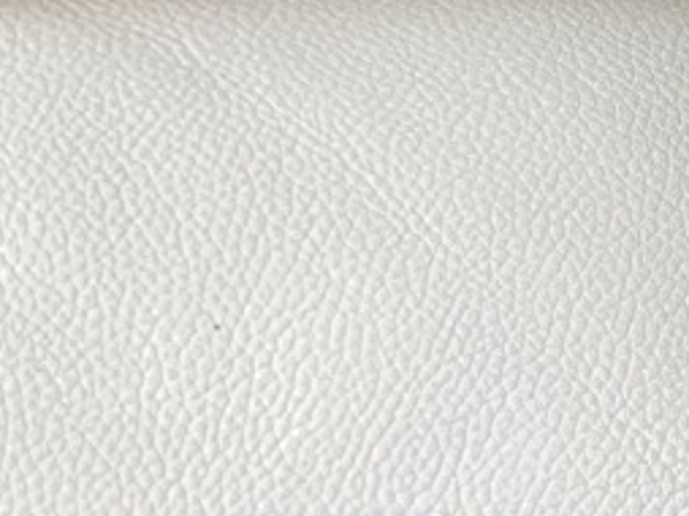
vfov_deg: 10.6
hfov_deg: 12.7
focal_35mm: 123
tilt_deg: -64.7
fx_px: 2446
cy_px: 1168
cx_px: -928
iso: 125
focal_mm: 4.2
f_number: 1.6
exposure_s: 1/63
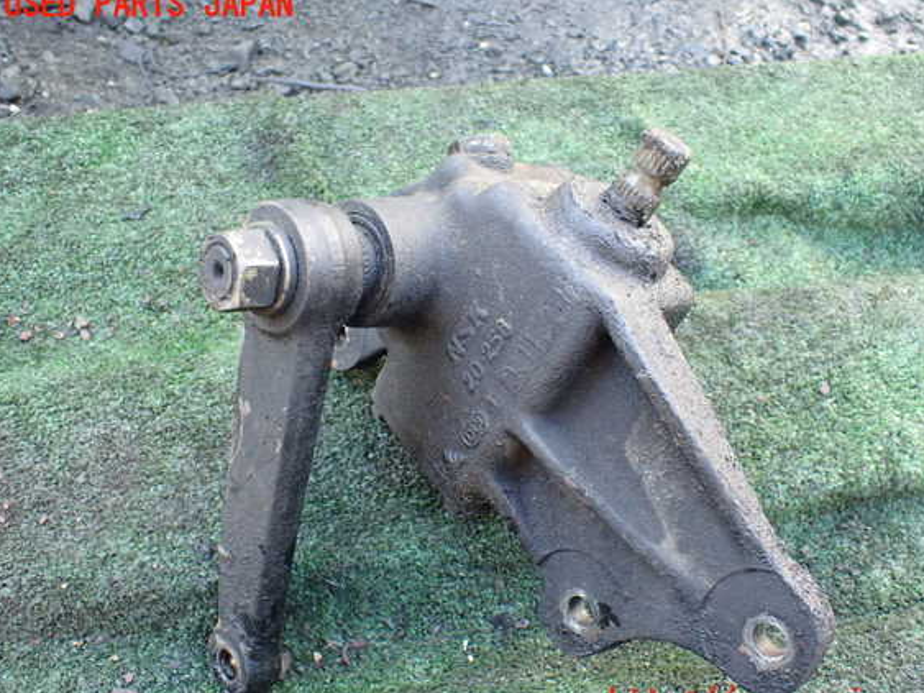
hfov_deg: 56.8
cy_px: 355
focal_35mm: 32
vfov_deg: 44.1
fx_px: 854
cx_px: 487
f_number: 2.3
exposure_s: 1/125
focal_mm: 5.4
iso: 640
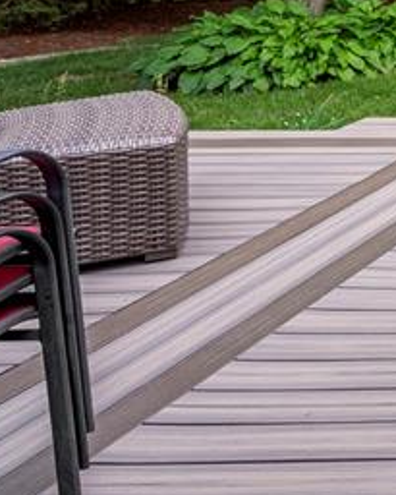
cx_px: 933
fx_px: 878
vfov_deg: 27.6
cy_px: -102
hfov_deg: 15.3
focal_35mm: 60
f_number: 4
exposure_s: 1/50
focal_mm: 16
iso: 100
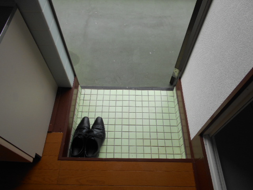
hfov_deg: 67.3
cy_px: 95
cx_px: 126
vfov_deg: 53.1
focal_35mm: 26
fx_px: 190
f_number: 3.2
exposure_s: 1/100
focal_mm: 4.6
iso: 80
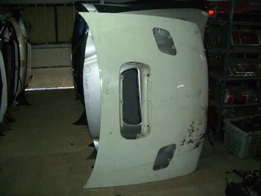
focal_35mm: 35
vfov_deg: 40.7
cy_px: 98
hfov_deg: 52.6
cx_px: 130
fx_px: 264
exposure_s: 1/60
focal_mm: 5.8
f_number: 2.6
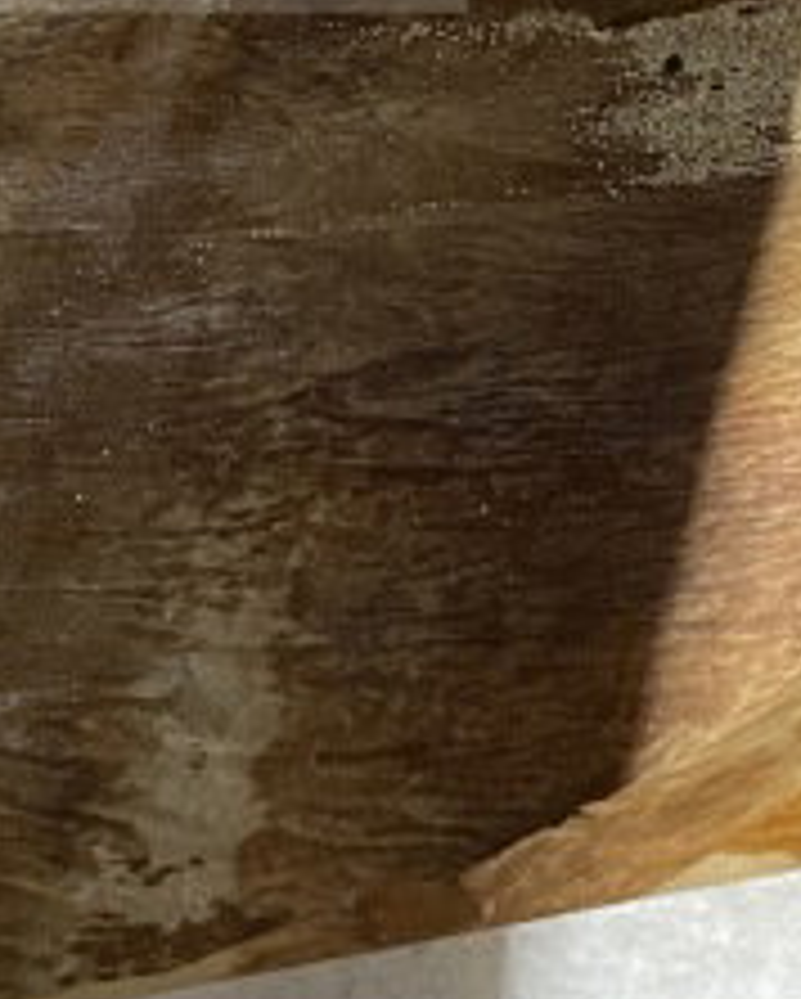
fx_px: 2752
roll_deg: +28.5
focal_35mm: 93
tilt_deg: -20.2
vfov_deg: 18.9
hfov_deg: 16.2
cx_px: -40
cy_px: -344
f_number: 1.6
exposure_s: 1/60
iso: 500
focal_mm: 4.2
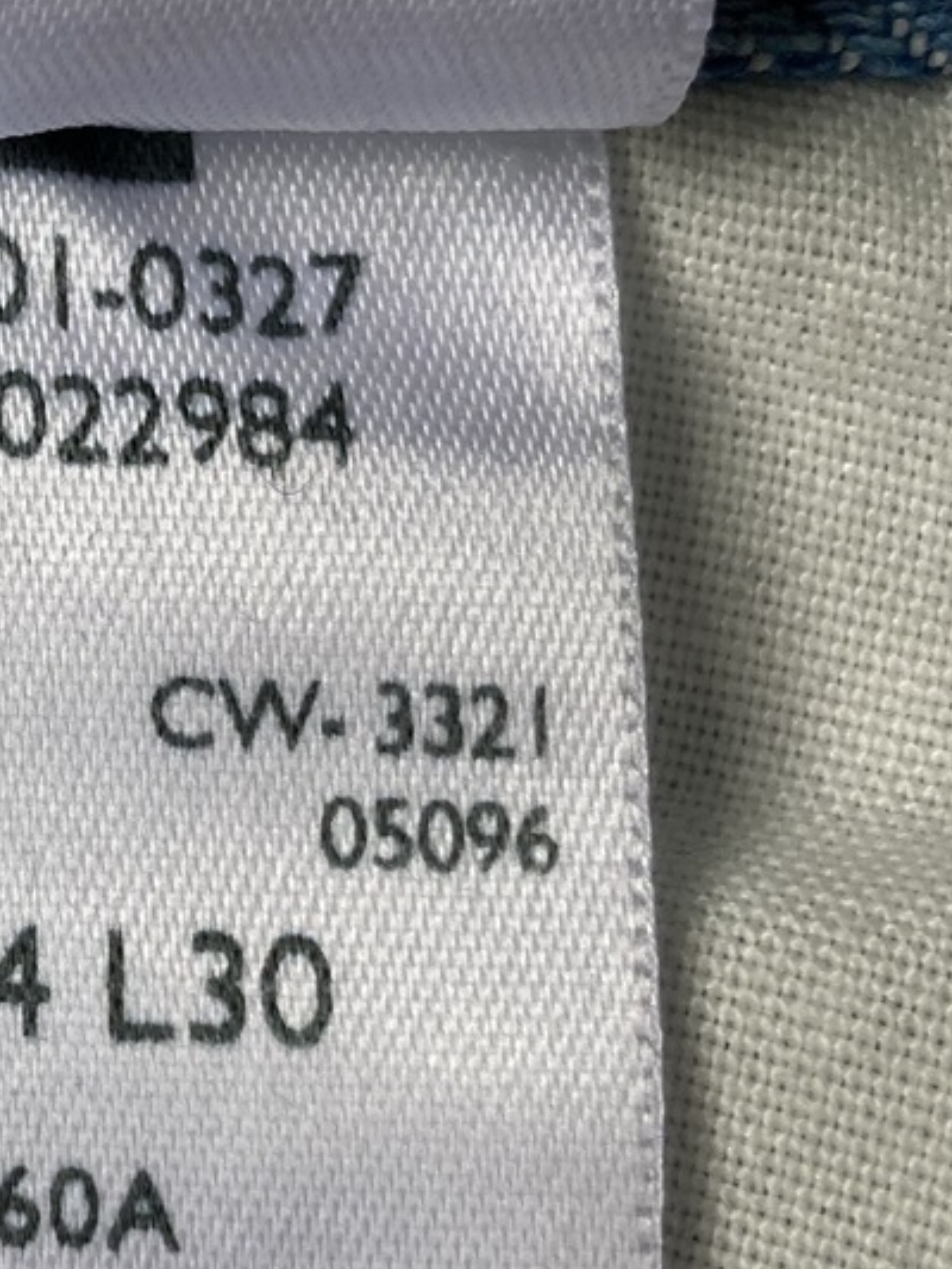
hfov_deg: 16.8
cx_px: -198
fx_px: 3079
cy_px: 669
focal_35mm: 84
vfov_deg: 23.3
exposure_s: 1/121
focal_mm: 3.99
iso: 64
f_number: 1.8
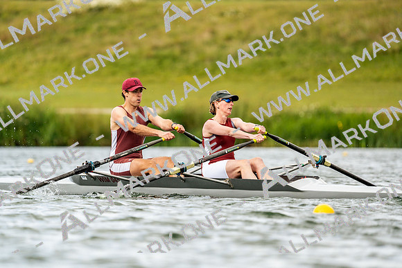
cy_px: 134
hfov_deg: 4.2
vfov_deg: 2.8
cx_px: 201
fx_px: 5540
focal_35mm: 496
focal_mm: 496
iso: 500
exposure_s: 1/2000
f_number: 6.3
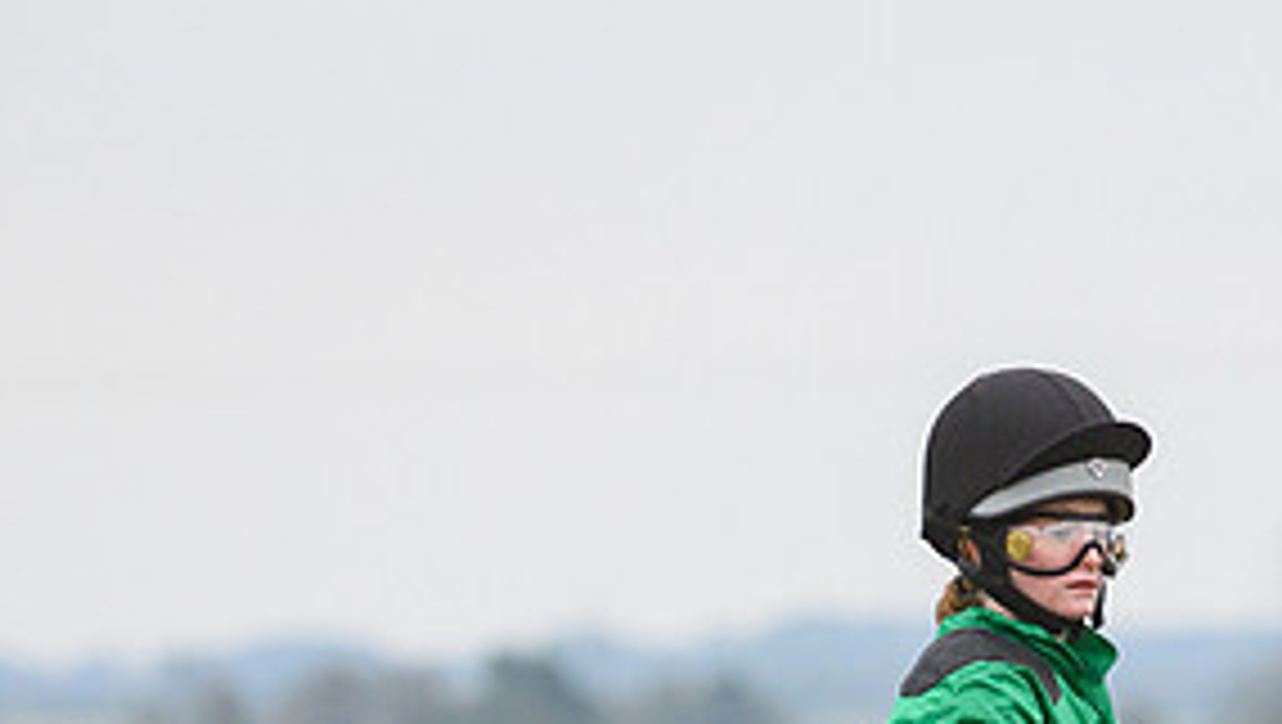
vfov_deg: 3.2
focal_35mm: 383
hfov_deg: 5.6
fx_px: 13033
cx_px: 1044
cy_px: 863
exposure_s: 1/2000
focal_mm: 180
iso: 1000
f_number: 5
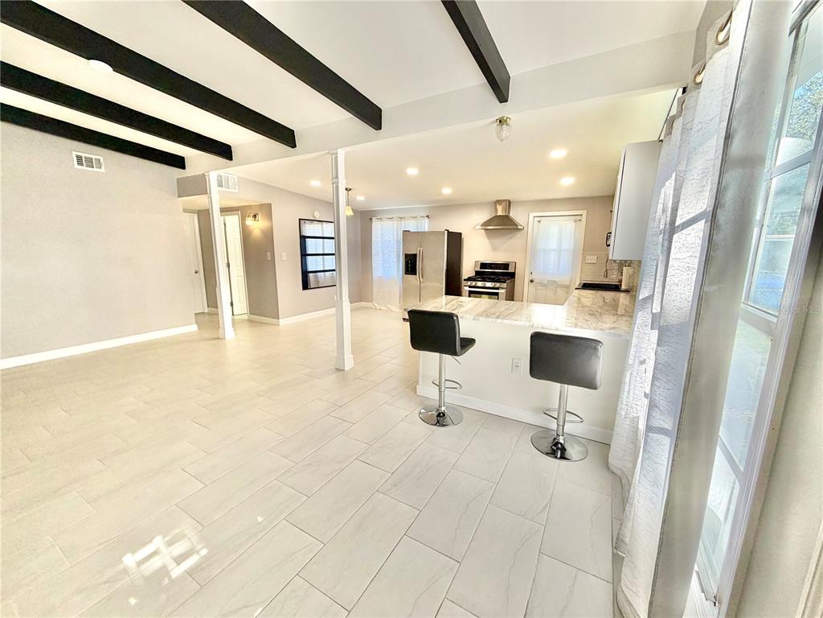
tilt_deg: -10.4
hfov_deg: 102.1
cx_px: 412
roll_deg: +0.3
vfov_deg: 85.7
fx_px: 333
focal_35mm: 14
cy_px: 309
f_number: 2.2
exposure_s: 1/121
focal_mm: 2.22
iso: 80
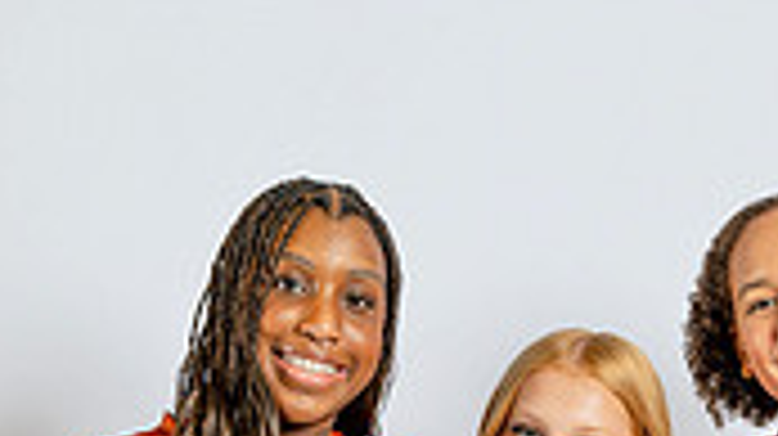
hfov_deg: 19.5
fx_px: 2247
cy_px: 1007
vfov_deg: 9.9
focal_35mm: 109
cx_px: 558
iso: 500
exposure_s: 1/400
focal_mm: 40
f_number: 5.6
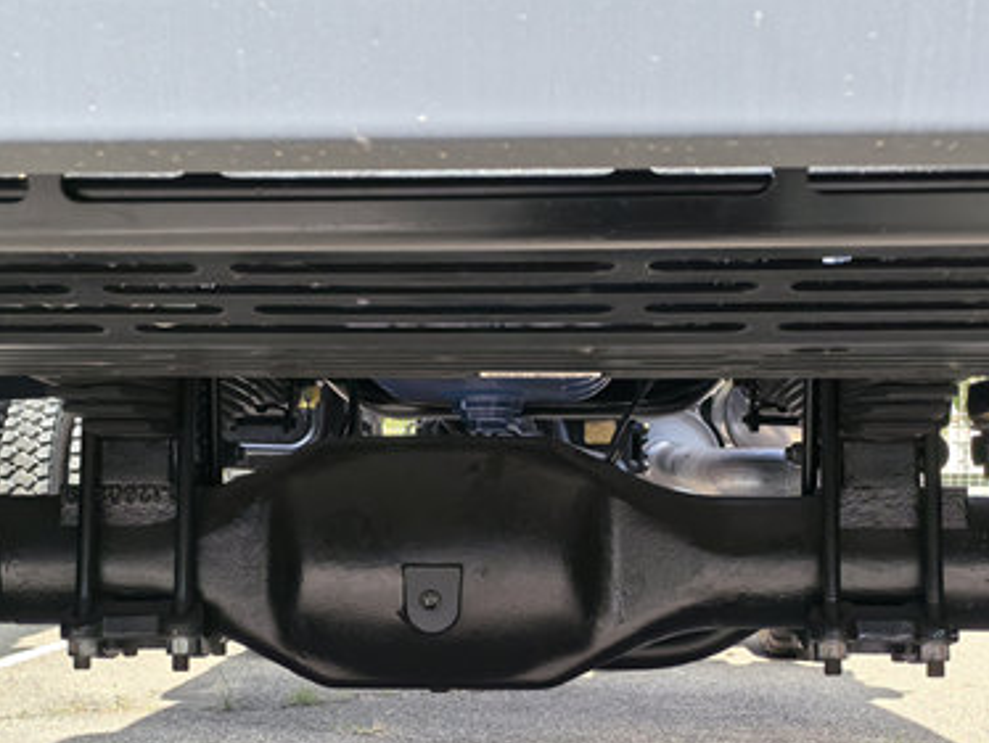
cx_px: 484
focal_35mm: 62
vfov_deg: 23.5
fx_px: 1773
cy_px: 508
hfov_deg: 31.2
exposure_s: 1/1634
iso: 50
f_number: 2
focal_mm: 5.75
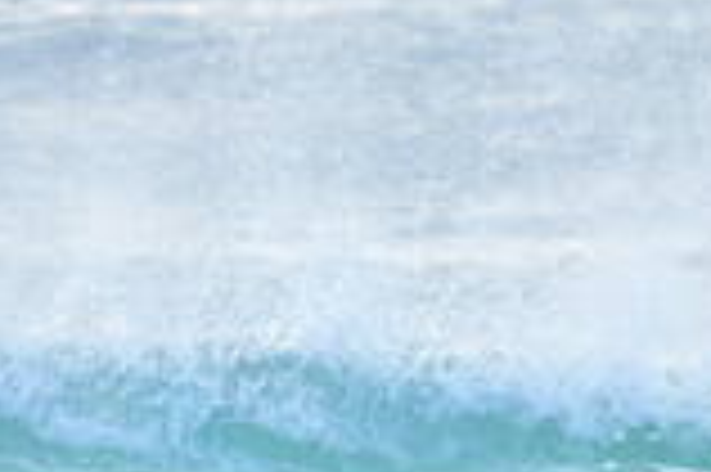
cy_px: 789
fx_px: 58122
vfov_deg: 0.5
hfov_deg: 0.7
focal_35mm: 2946
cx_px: 711
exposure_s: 1/2500
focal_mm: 800
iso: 1600
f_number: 6.3
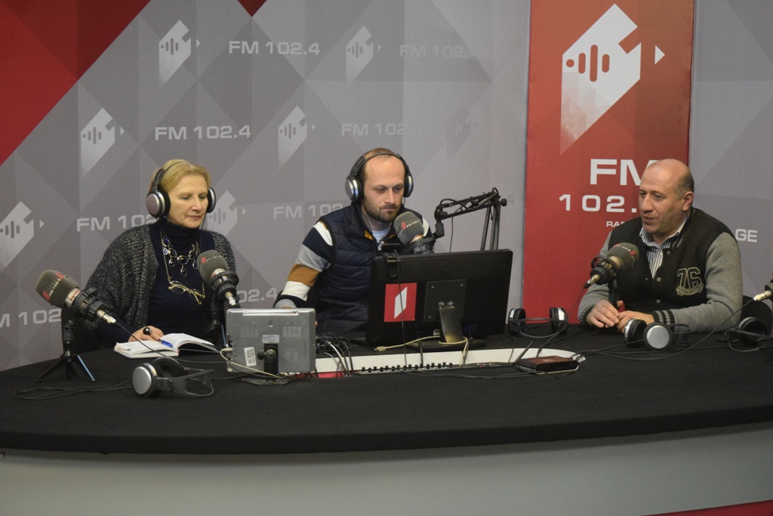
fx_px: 1482
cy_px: 258
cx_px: 386
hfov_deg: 29.2
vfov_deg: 19.7
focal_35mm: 69
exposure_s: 1/60
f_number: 5
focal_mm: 46
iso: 3600
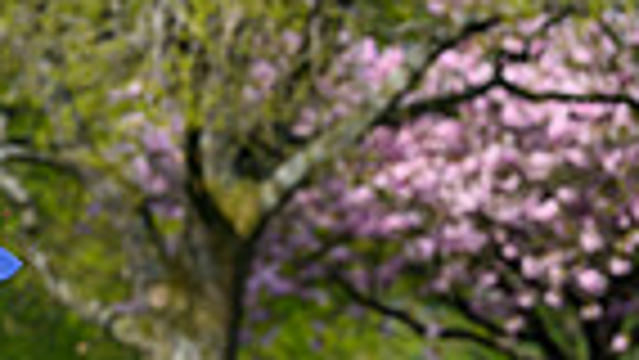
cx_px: -590
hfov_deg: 3.3
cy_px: 385
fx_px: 10916
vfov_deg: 1.9
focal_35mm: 644
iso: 500
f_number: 5
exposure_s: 1/1600
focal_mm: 150
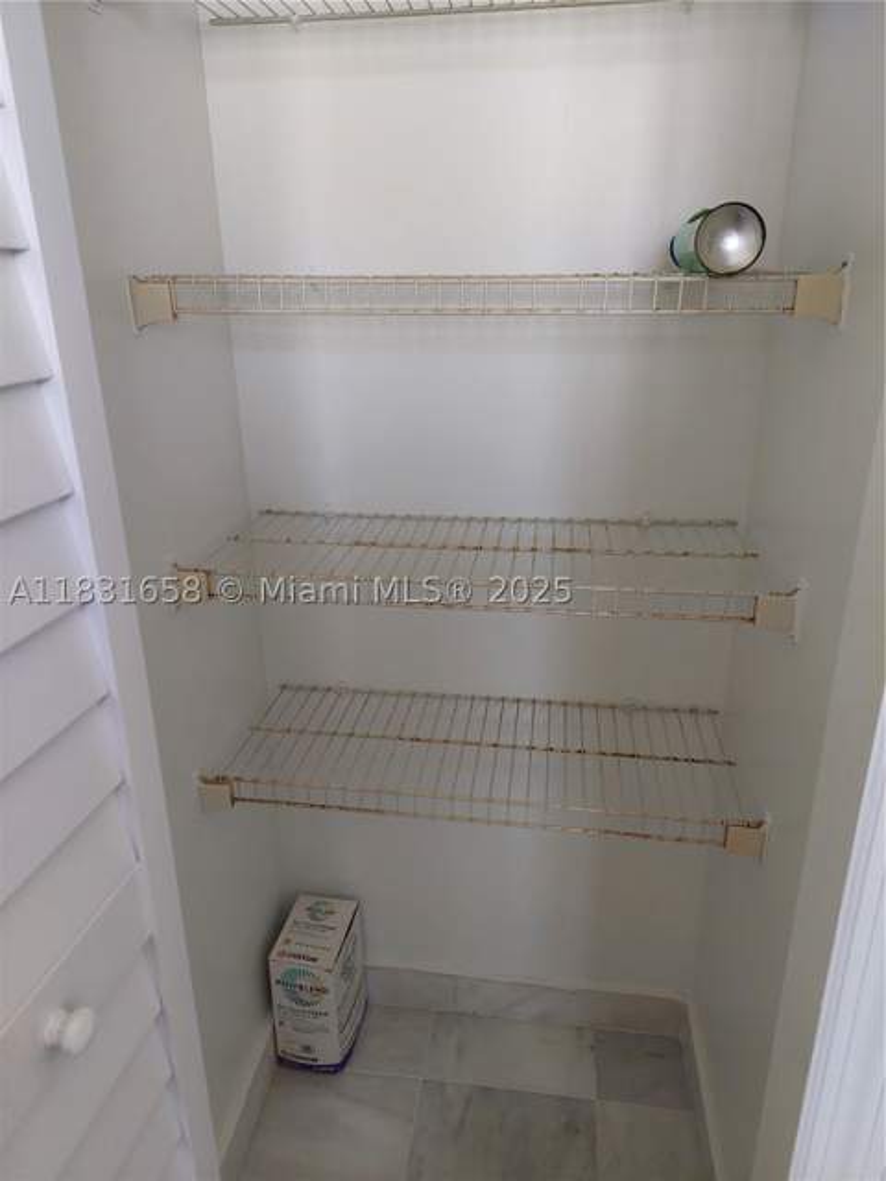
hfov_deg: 56.8
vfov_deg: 71.6
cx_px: 443
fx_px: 819
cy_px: 590
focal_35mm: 24
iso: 160
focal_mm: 5.23
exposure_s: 1/60
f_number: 1.8
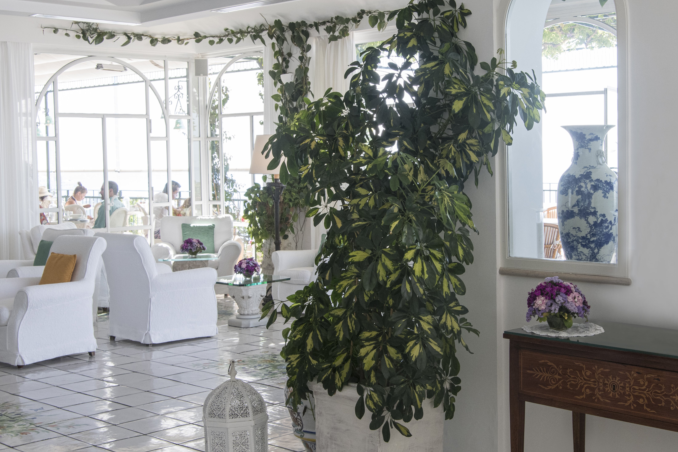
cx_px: 406
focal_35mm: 58
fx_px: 1092
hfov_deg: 34.4
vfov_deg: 23.4
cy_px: 210
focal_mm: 31
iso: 800
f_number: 10
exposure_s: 1/80
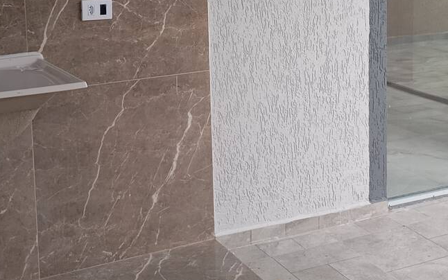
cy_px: -1
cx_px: 257
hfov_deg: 31.0
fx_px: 806
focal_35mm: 66
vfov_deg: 19.2
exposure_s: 1/60
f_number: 1.8
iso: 212
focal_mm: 4.27
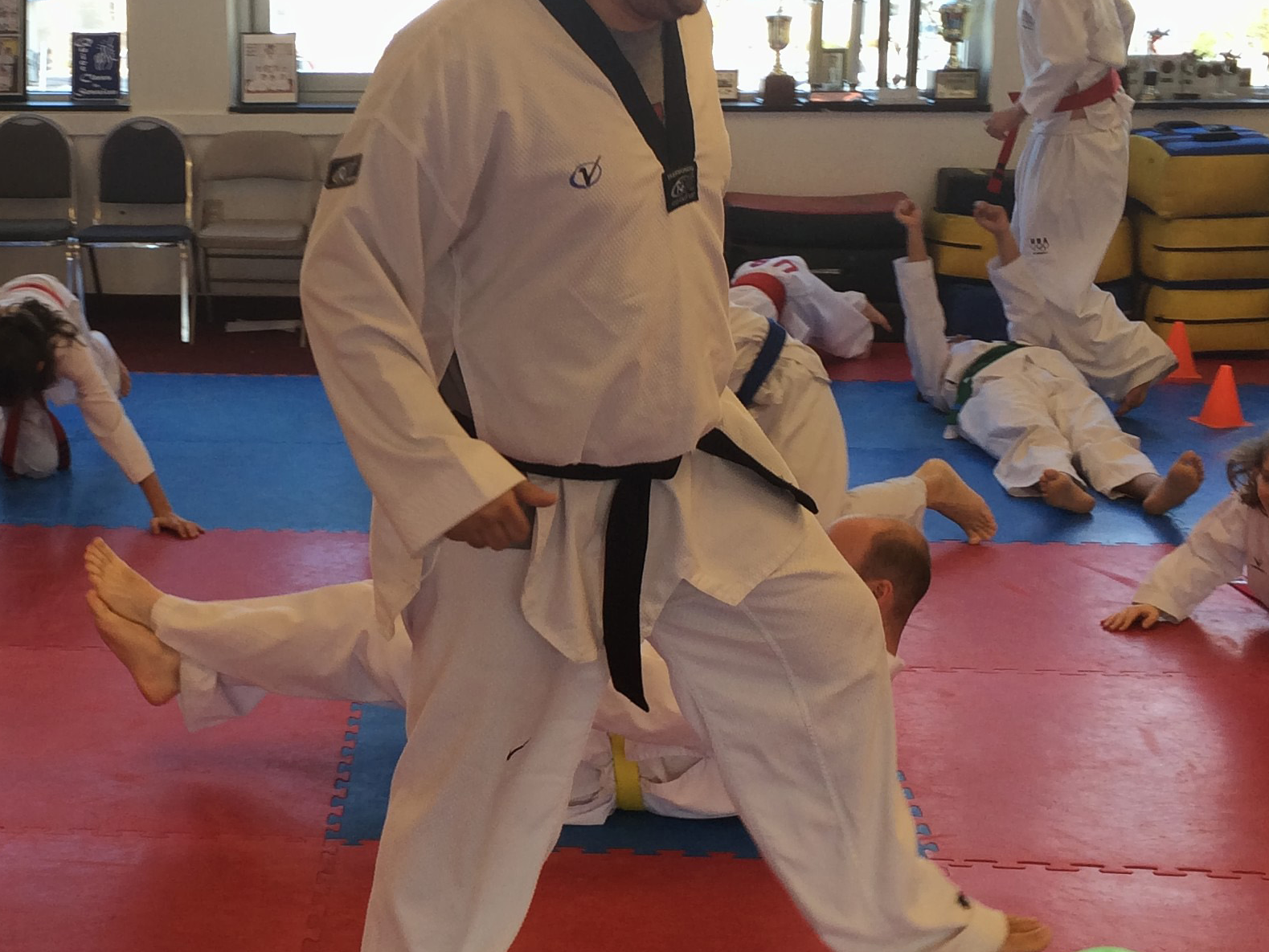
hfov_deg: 30.6
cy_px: 452
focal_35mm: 62
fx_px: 2273
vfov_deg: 23.7
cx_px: 291
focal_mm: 4.12
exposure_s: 1/120
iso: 40
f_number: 2.2
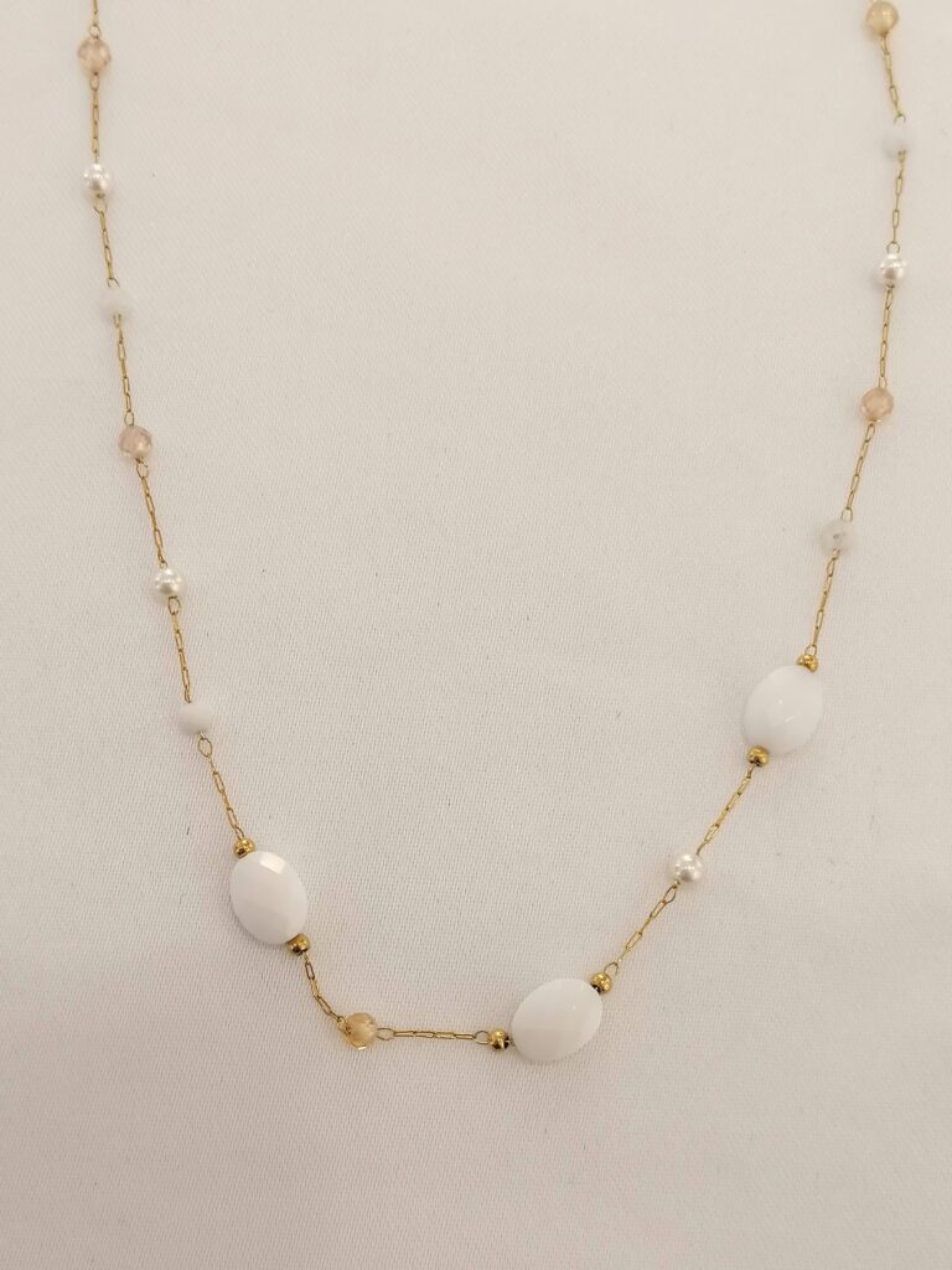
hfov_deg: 30.3
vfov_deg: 39.7
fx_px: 1760
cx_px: 476
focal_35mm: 48
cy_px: 635
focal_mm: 4.75
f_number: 1.8
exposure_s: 1/50
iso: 100
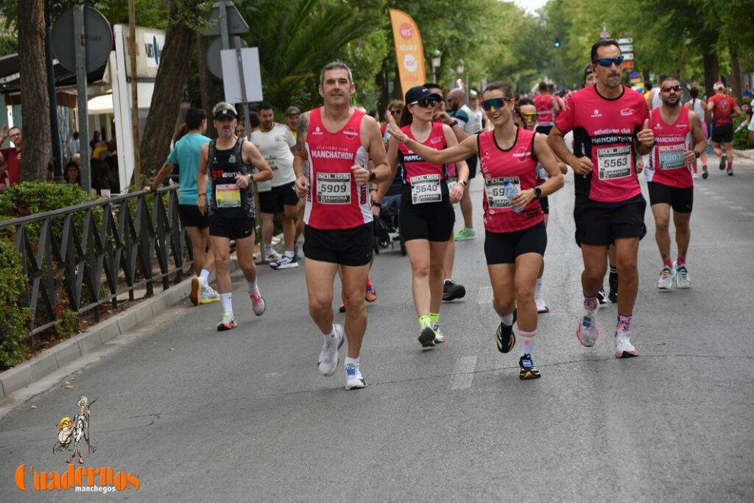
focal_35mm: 138
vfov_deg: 9.9
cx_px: 377
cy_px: 252
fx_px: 2891
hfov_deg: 14.9
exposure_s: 1/160
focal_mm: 92
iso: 110
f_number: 5.6
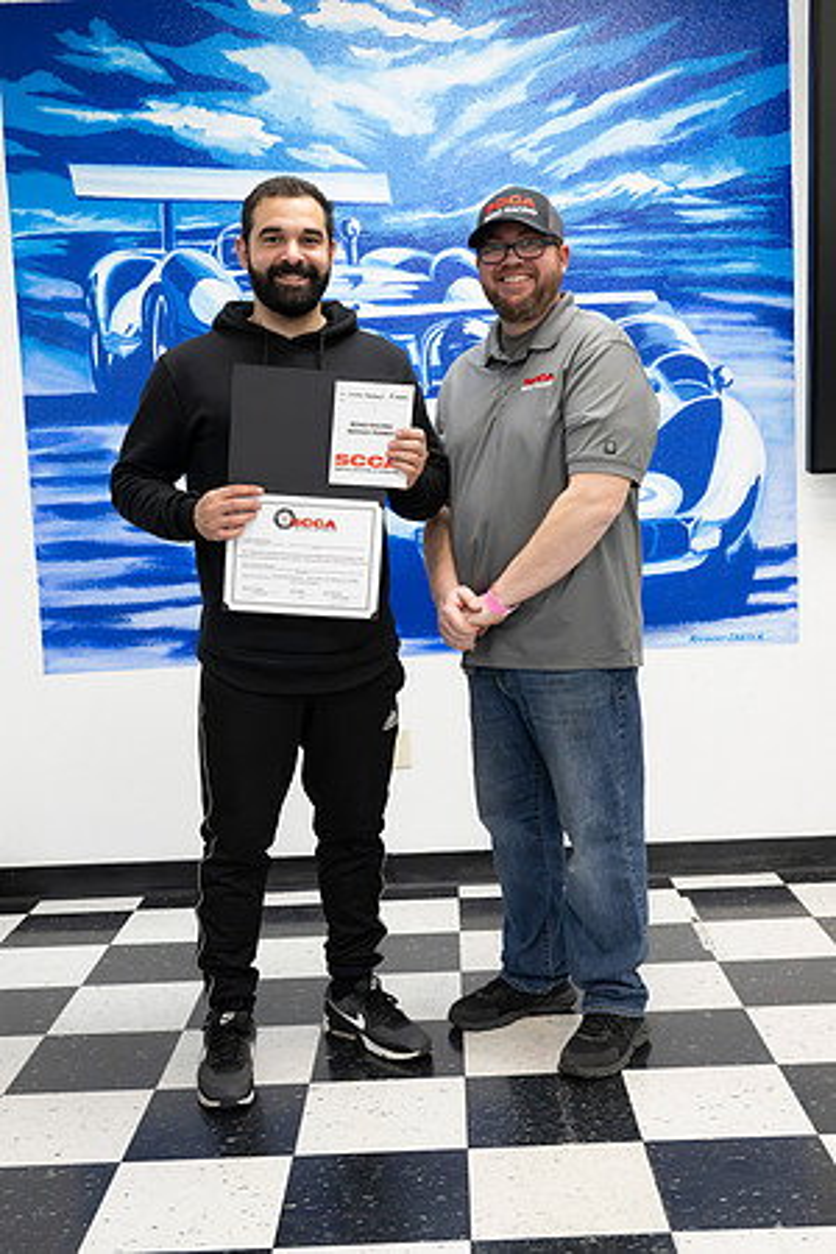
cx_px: 418
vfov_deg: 48.5
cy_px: 627
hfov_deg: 33.4
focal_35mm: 40
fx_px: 1393
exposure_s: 1/250
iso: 12800
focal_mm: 40
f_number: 7.1
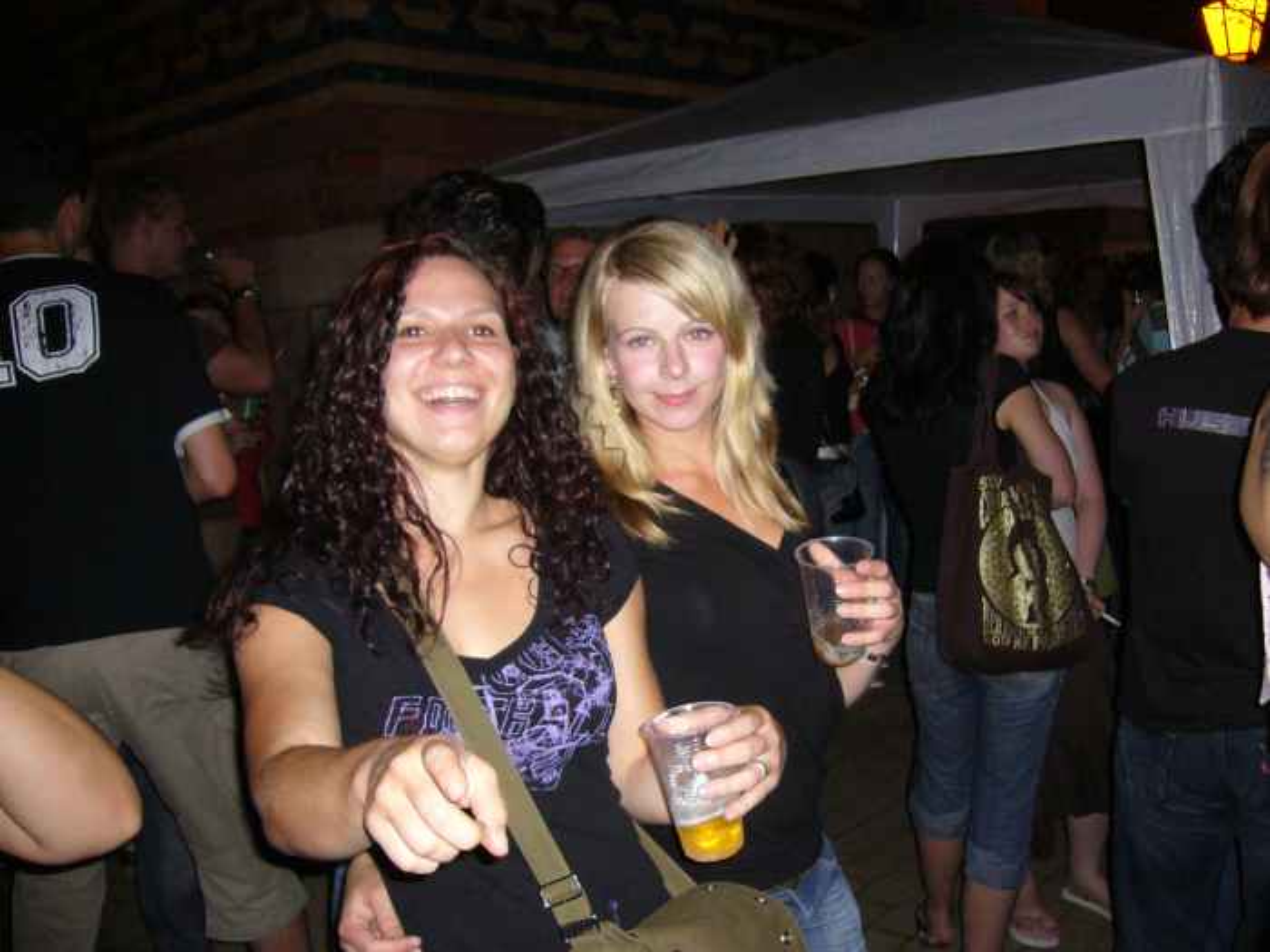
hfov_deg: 52.6
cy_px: 476
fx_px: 1284
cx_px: 635
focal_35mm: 35
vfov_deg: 40.7
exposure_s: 1/60
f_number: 2.8
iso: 200
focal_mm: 5.8
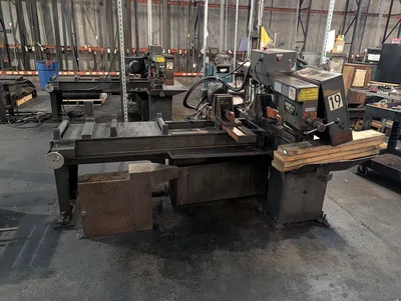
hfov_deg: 71.5
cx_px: 200
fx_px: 278
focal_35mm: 24
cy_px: 150
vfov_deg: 56.9
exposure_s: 1/120
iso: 1590
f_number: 1.68
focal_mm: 6.9
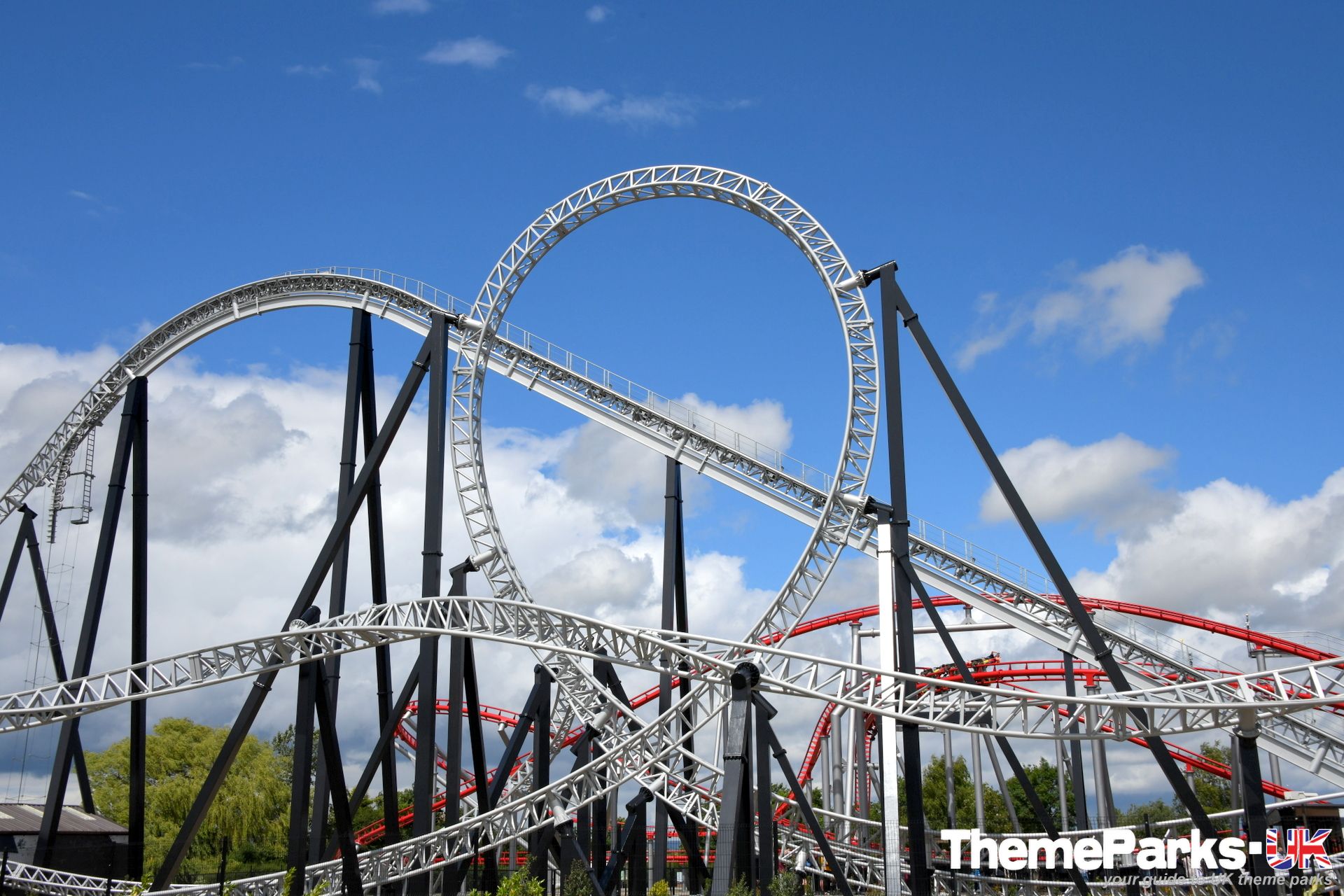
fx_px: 1493
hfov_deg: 48.5
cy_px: 448
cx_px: 672
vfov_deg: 33.4
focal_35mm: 40
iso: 500
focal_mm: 40
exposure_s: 1/1250
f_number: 14
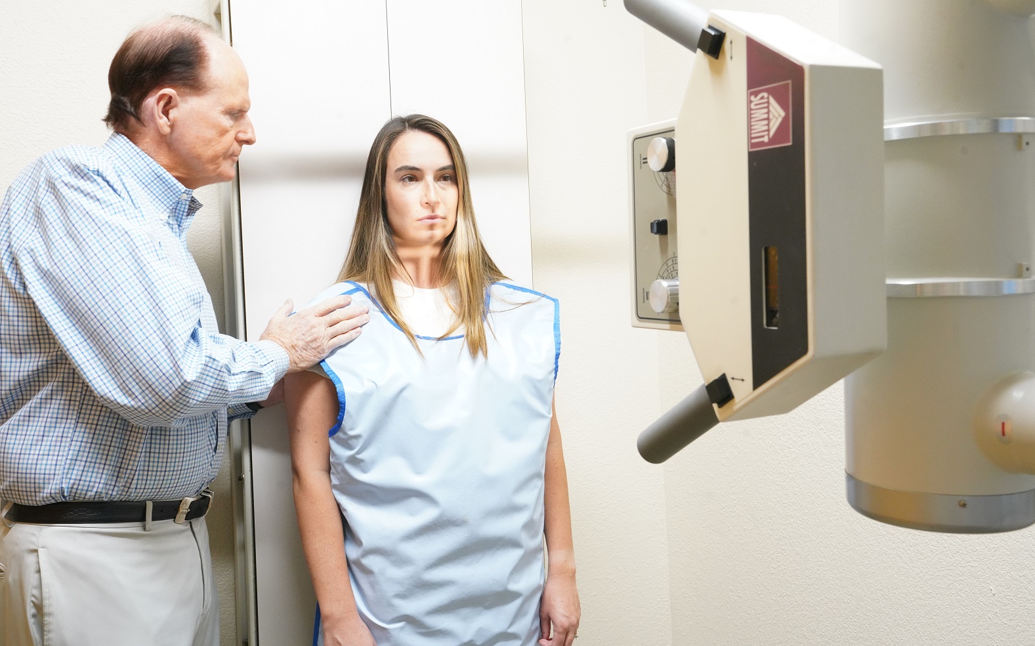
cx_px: 519
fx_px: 1015
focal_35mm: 36
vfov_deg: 35.3
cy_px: 300
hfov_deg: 54.0
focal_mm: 35
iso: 5000
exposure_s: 1/20
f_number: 10
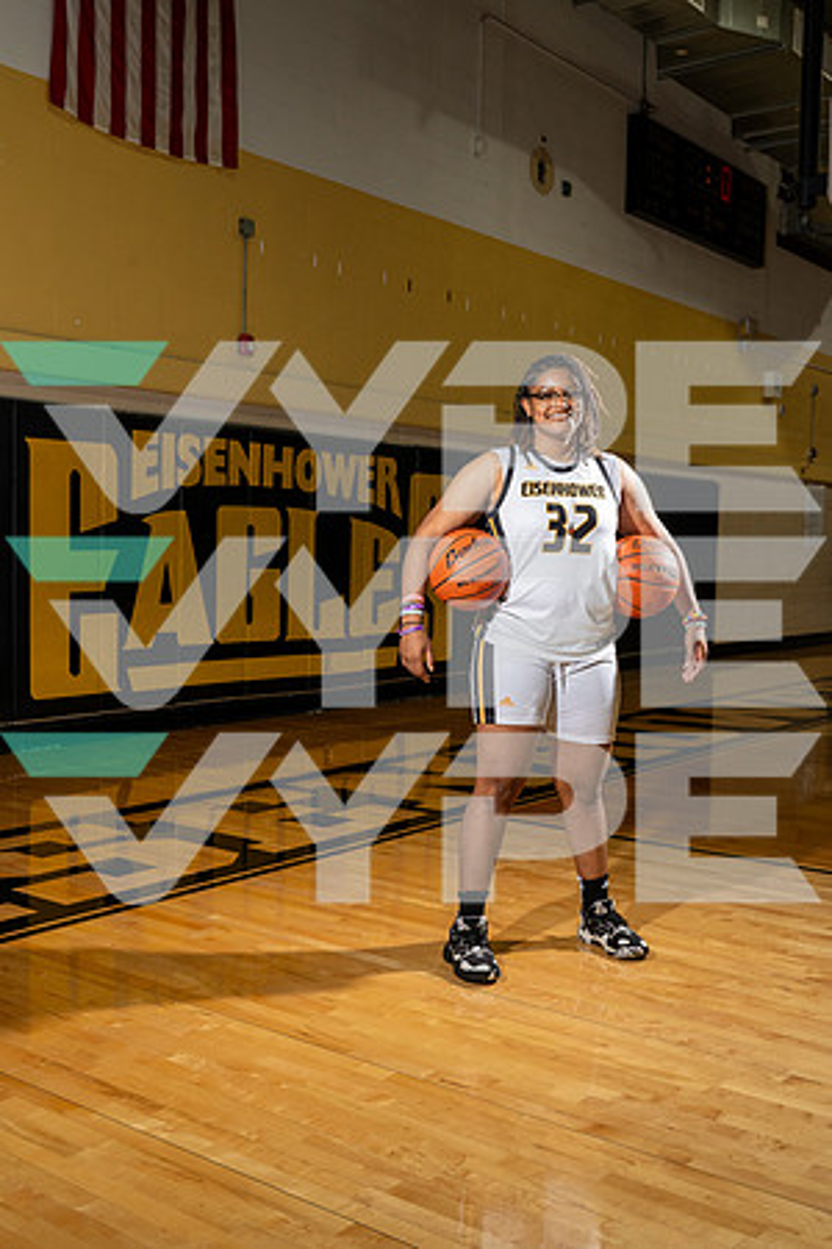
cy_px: 624
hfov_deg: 35.9
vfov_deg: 51.9
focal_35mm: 37
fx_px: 1283
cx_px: 416
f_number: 8
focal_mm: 37
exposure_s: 1/250
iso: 800
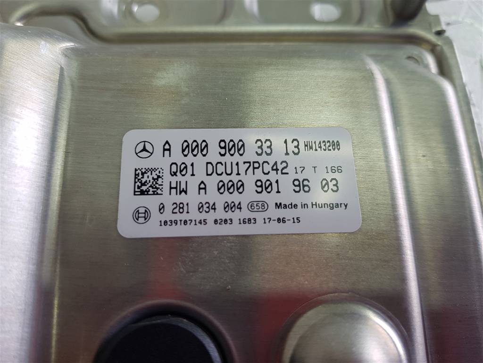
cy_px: 182
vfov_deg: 53.1
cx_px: 242
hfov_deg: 67.3
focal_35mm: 26
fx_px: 363
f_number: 1.7
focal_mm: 4.2
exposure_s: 1/124
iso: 40
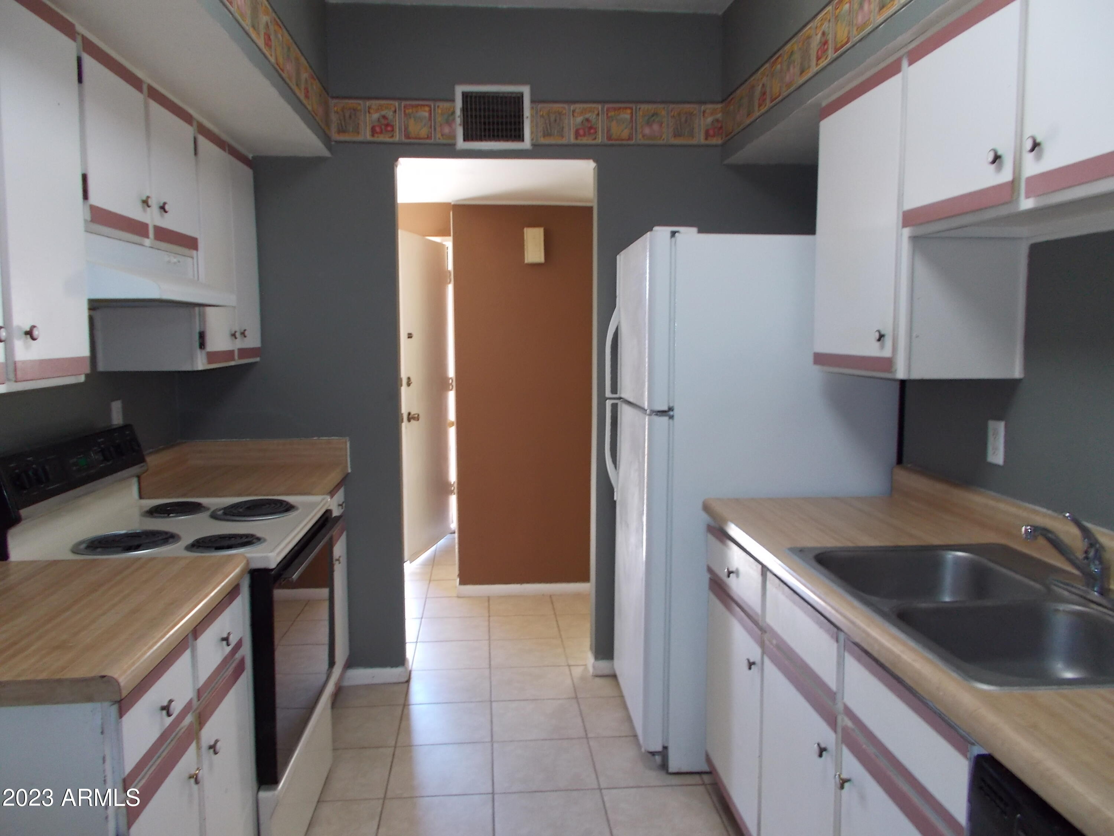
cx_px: 557
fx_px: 837
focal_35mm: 26
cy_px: 418
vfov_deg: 53.1
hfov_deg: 67.3
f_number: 3.2
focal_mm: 4.6
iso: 200
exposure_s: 1/25
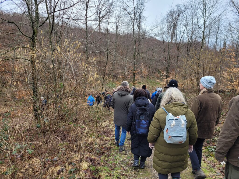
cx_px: 120
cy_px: 90
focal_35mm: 26
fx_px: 180
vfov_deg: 53.1
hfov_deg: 67.3
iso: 40
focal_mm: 5.4
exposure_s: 1/247
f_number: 1.8
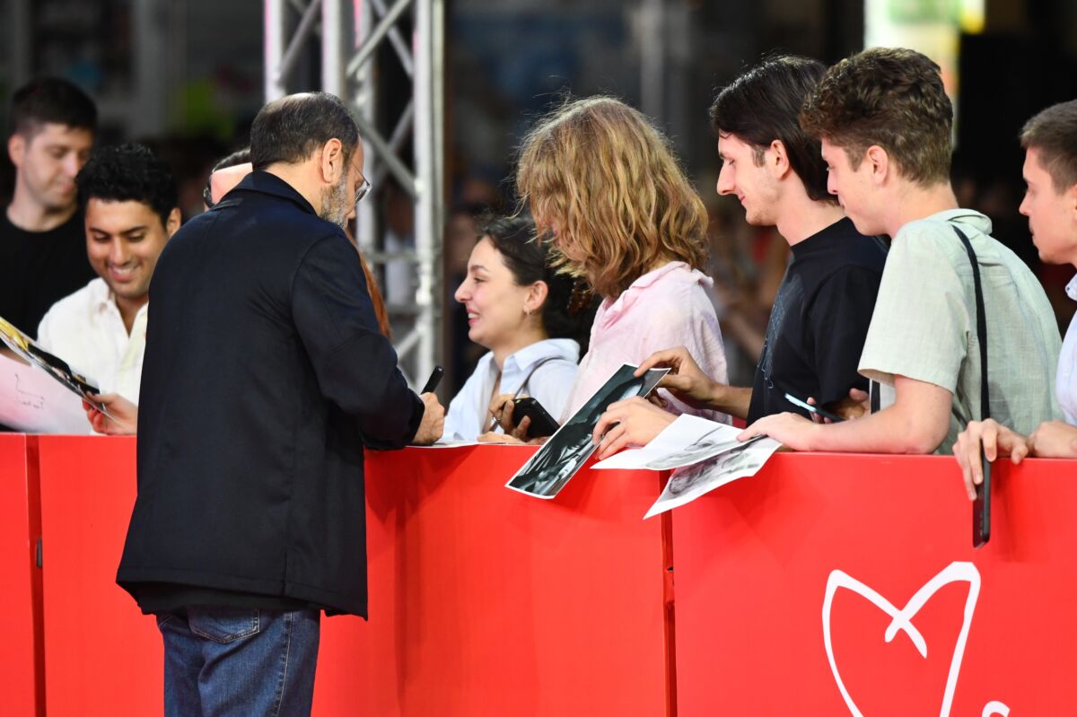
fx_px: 8971
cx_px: 538
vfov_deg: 4.6
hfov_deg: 6.9
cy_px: 358
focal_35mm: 300
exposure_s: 1/640
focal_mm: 200
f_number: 2.8
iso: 1600
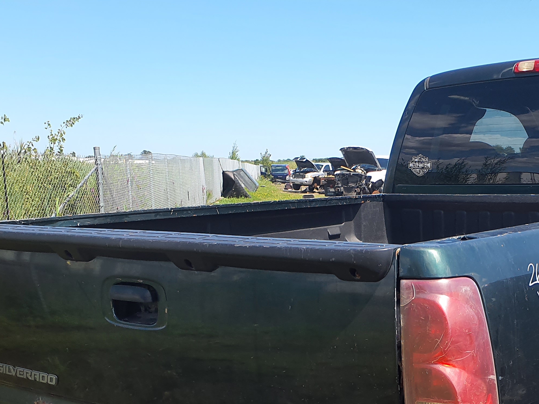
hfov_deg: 33.1
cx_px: 453
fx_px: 872
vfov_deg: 25.4
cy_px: 356
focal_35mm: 56
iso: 40
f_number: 1.9
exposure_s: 1/1040
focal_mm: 3.58
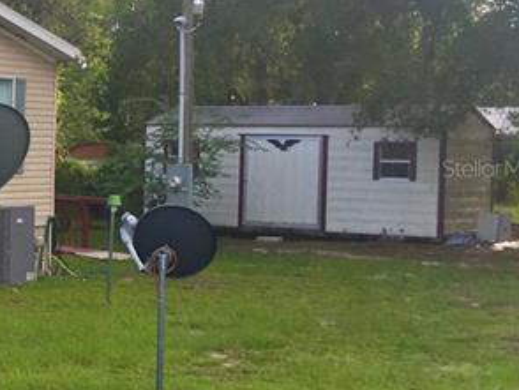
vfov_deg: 14.7
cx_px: -355
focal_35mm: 101
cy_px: 168
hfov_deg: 16.8
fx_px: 1516
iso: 25
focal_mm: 4.15
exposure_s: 1/388
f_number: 2.2
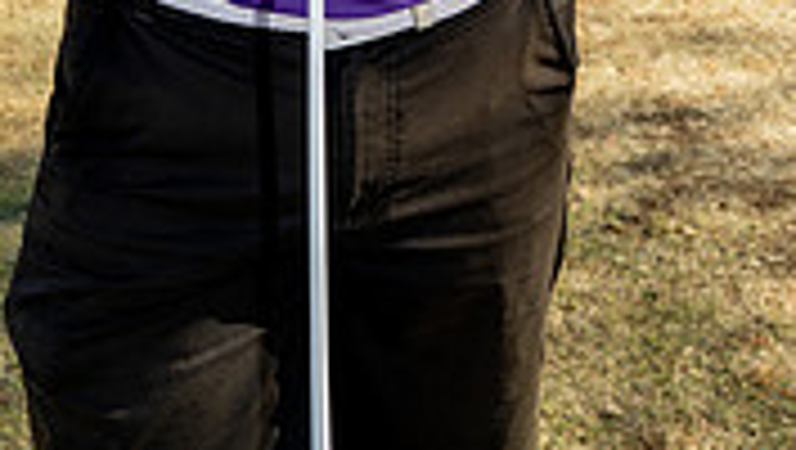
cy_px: -558
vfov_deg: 11.3
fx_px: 1965
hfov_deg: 22.9
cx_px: 445
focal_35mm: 93
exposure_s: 1/250
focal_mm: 35
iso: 100
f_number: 5.6
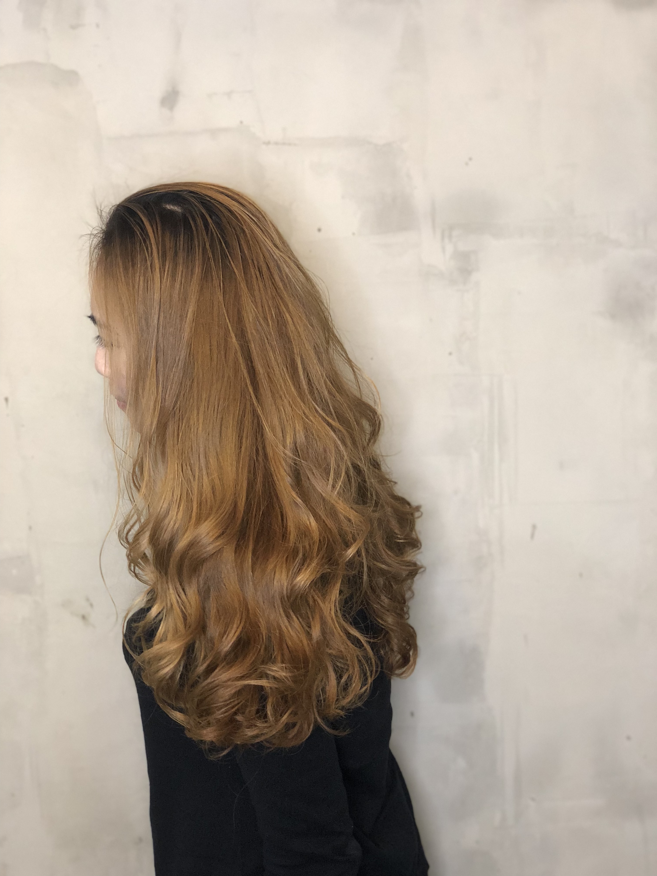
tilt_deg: -6.1
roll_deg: +1.4
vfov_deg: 36.8
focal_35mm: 52
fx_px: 1316
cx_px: 328
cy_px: 438
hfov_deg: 28.0
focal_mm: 6
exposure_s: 1/33
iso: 160
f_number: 2.4
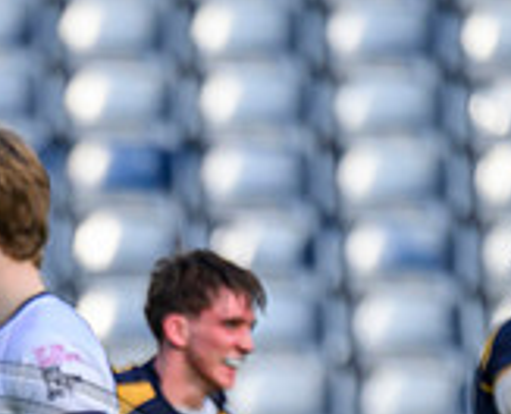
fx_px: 37793
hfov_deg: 0.8
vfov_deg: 0.6
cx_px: -381
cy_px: 641
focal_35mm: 2487
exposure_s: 1/2500
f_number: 4
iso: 1250
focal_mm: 560
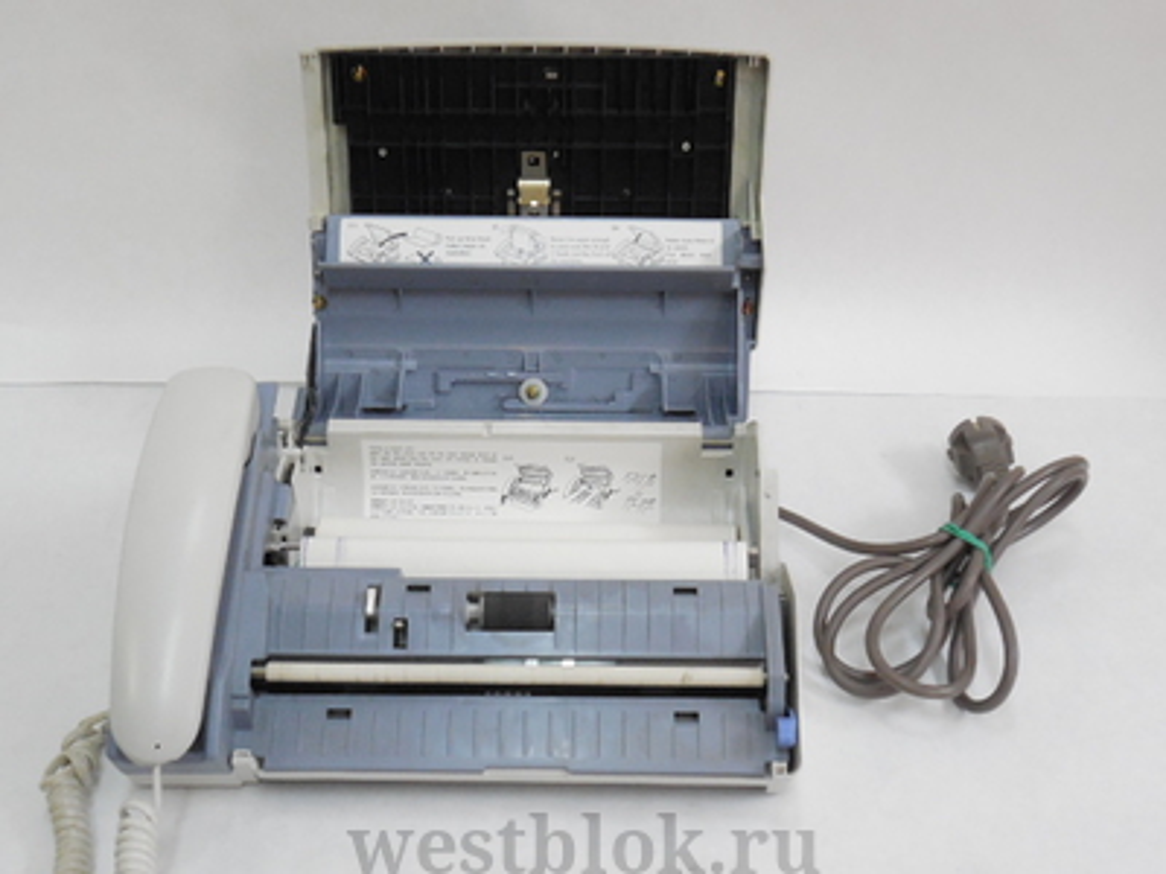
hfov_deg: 42.9
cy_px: 437
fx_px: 1482
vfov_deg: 32.9
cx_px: 583
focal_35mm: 44
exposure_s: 1/80
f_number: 4.5
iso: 800
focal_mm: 7.8
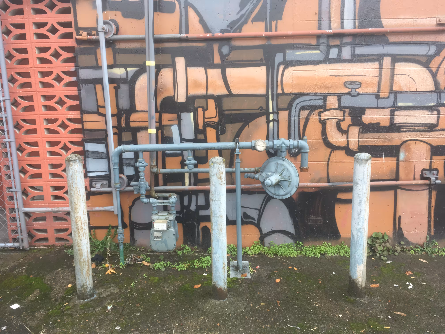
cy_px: 167
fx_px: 373
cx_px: 222
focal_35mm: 29
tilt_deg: -12.3
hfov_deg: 61.7
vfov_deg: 48.2
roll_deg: +0.9
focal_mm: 4.15
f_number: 2.2
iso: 25
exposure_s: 1/60
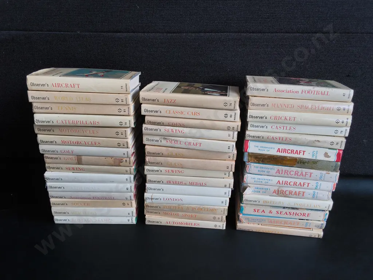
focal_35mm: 27
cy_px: 140
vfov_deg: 51.4
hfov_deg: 65.3
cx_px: 186
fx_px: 291
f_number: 2
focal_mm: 2.87
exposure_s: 1/100
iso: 32
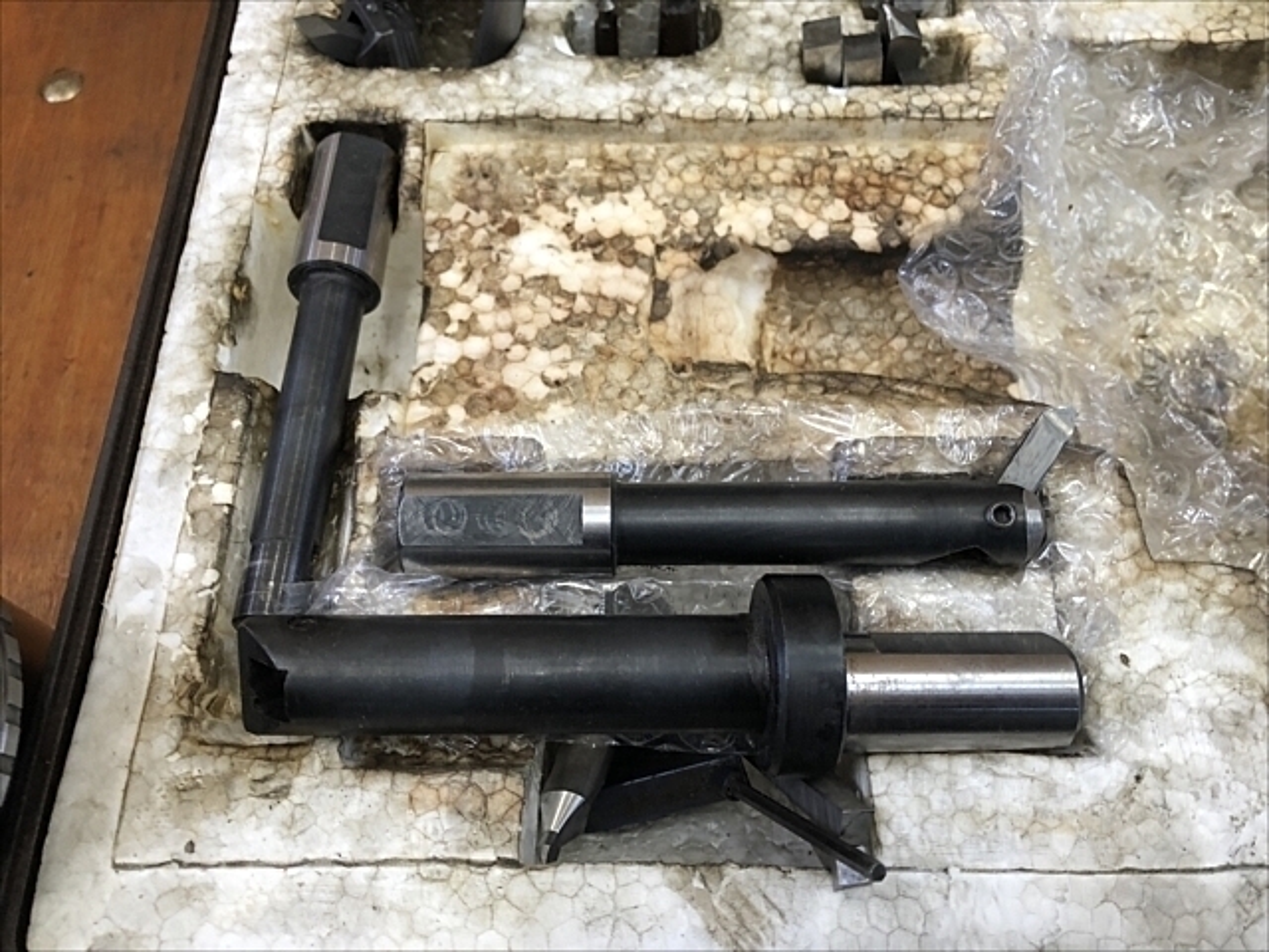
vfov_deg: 49.7
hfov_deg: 63.4
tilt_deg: -62.8
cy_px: 476
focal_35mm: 28
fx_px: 1026
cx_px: 634
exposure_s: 1/30
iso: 40
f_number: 1.8
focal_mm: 3.99
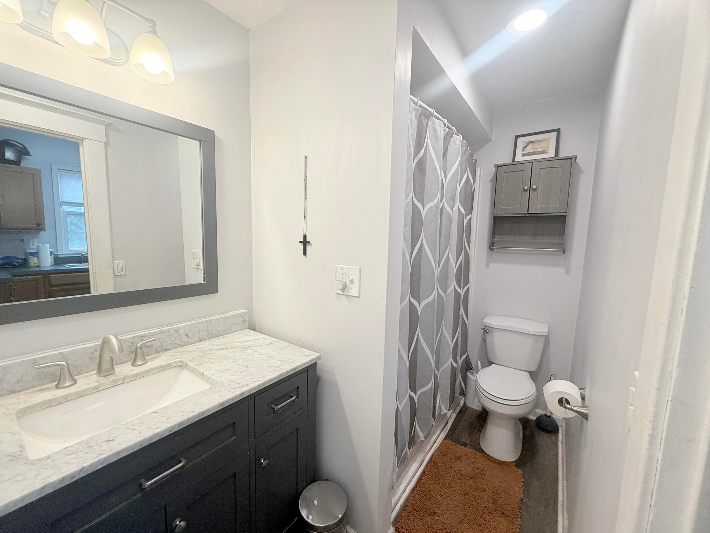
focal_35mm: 14
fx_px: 287
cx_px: 355
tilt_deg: -6.2
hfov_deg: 102.1
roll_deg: -1.9
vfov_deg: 85.7
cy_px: 266
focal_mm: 2.22
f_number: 2.2
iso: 160
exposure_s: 1/120
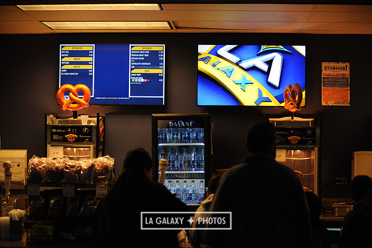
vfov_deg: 16.6
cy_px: 124
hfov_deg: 24.8
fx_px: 847
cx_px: 186
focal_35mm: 82
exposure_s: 1/250
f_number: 2.8
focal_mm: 82
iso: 1250
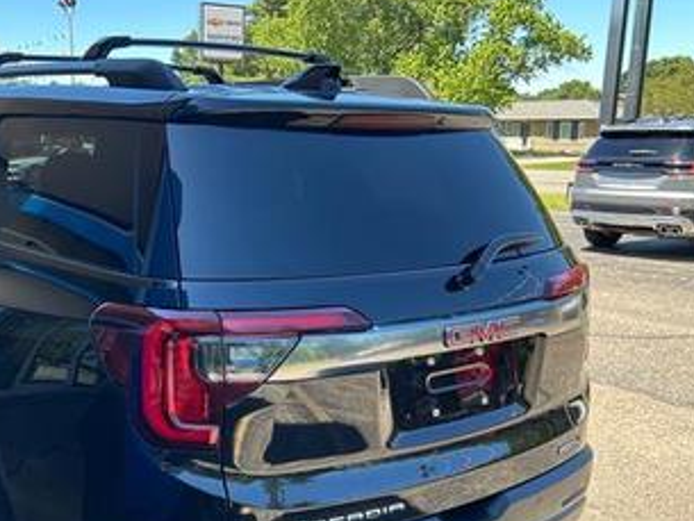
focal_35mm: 43
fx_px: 862
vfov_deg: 33.5
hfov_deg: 42.7
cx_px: 189
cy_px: 325
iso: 50
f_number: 1.5
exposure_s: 1/431
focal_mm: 5.7
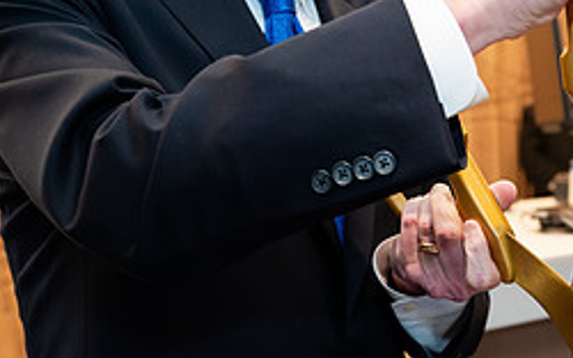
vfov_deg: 18.7
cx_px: 591
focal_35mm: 67
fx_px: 1046
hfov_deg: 28.5
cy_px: 390
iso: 500
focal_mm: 28
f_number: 3.5
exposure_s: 1/200
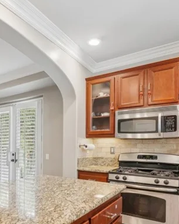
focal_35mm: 27
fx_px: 179
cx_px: 11
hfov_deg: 46.8
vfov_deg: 62.1
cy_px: 153
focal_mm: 13
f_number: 9
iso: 400
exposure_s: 1/13
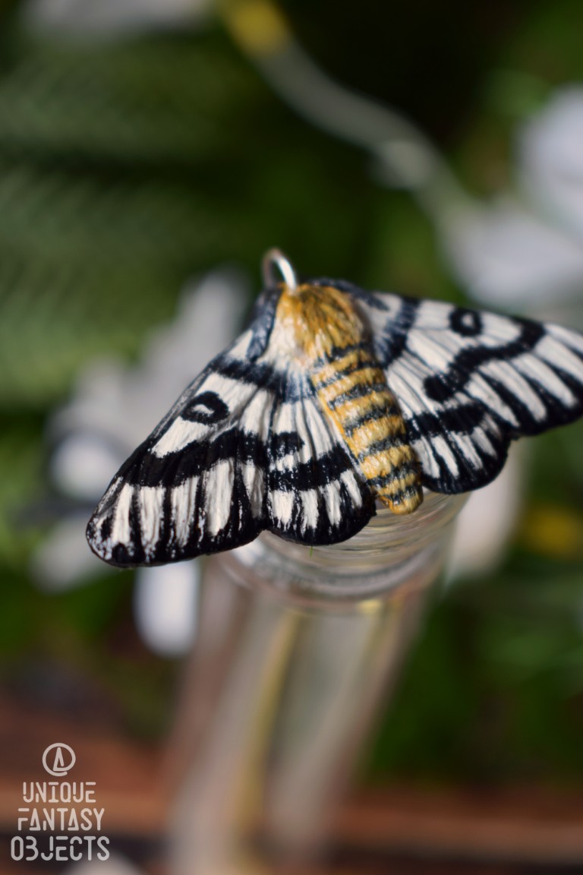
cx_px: 292
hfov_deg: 22.6
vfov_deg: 33.4
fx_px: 1457
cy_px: 438
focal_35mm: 60
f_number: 5
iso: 400
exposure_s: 1/100
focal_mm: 40
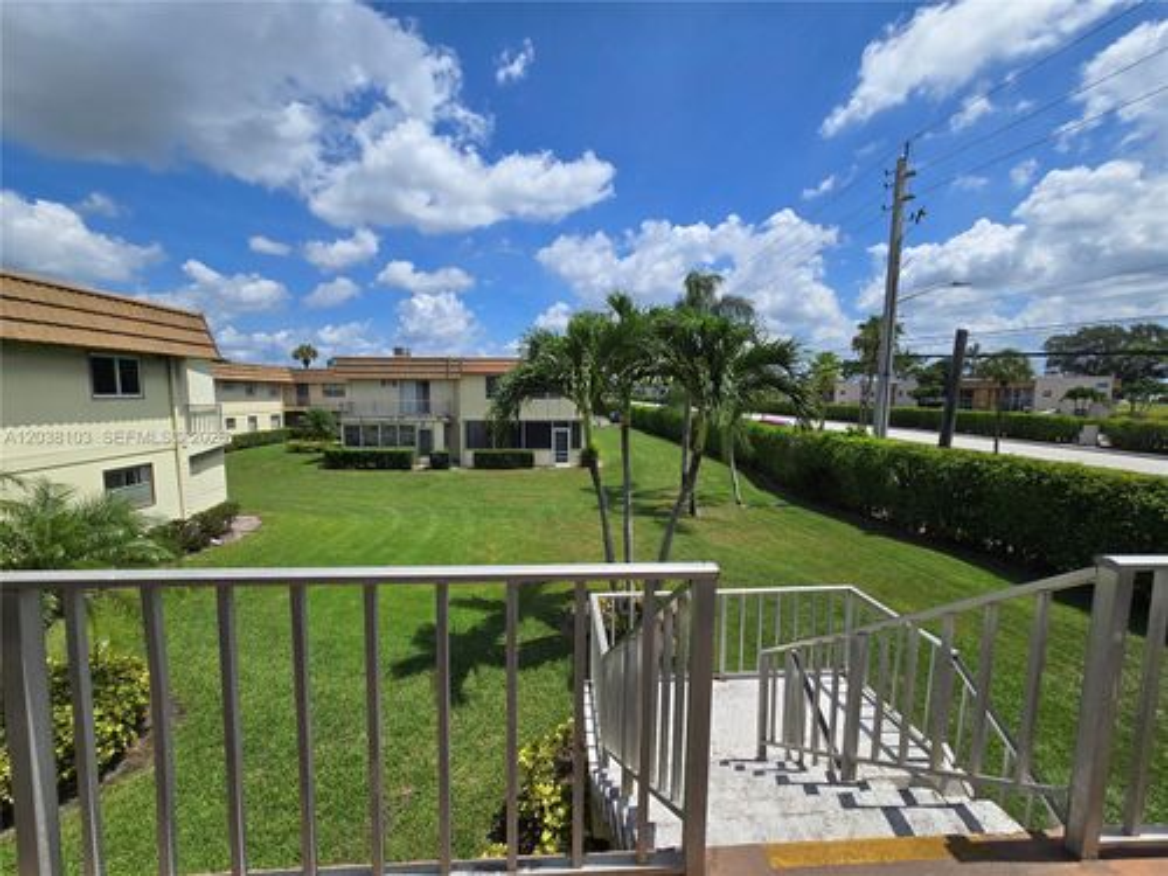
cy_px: 438
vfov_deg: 89.9
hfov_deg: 106.2
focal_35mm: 13
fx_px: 439
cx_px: 584
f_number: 2.2
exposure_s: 1/4222
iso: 50
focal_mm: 2.2
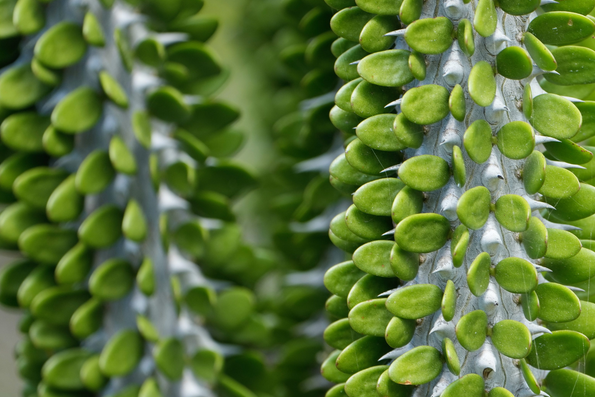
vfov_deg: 2.1
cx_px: 445
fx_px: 10642
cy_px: 220
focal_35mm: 644
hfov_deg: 3.2
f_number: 6.3
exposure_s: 1/200
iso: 400
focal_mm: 400
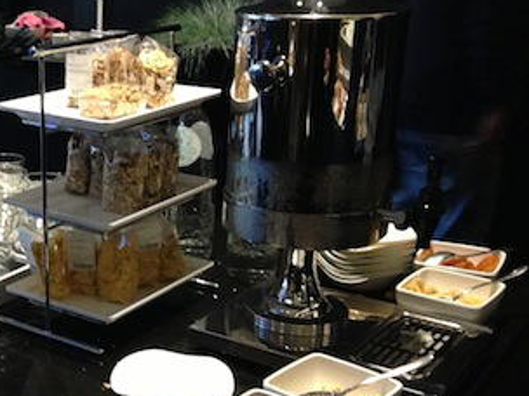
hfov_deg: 29.2
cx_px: 35
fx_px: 963
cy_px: 230
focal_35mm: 63
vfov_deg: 23.3
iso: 640
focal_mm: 4.13
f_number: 2.4
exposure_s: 1/20
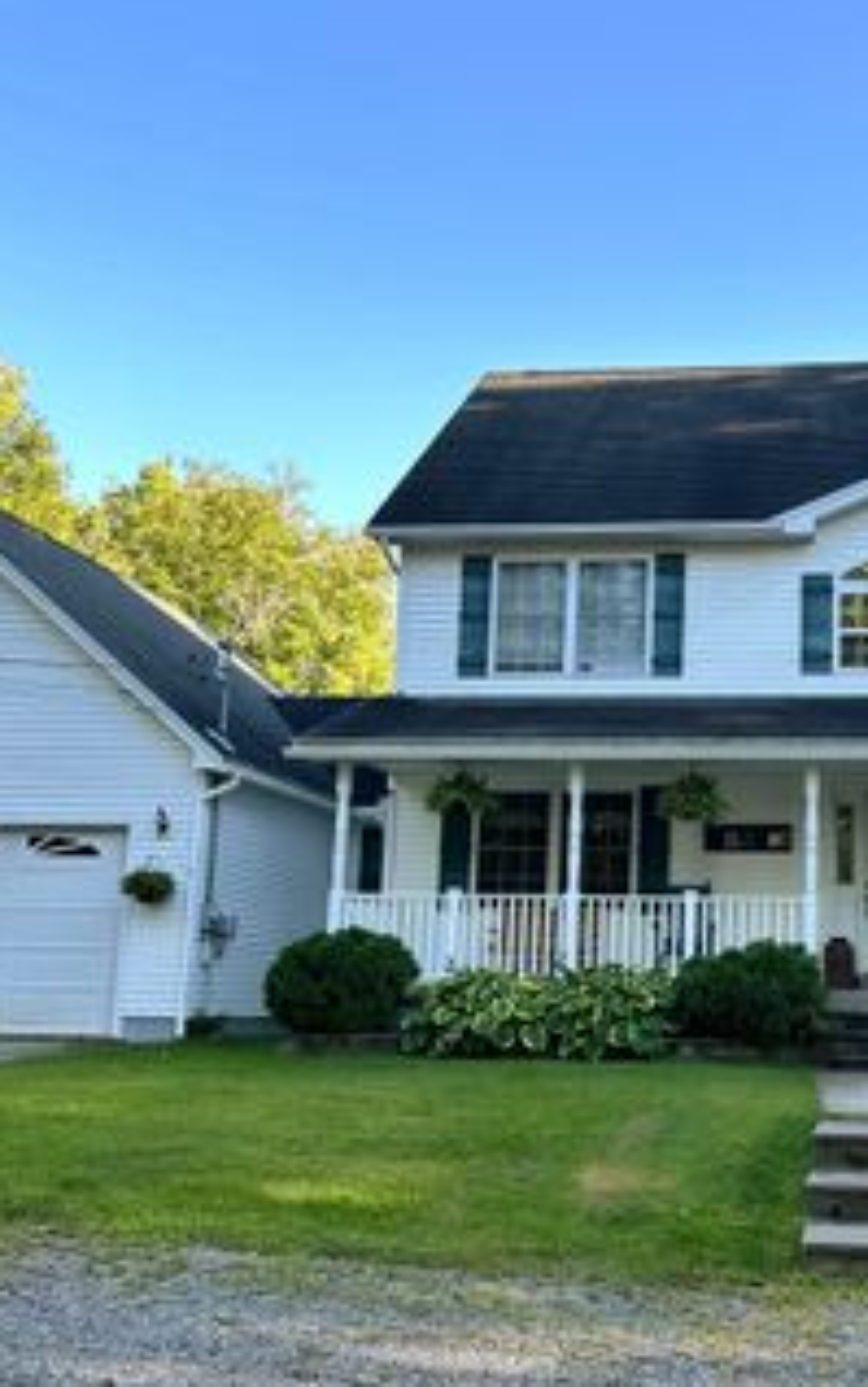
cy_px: 765
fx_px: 1513
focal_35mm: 40
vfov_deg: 49.2
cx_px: 720
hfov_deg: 31.0
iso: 80
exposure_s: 1/227
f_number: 1.78
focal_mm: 6.86
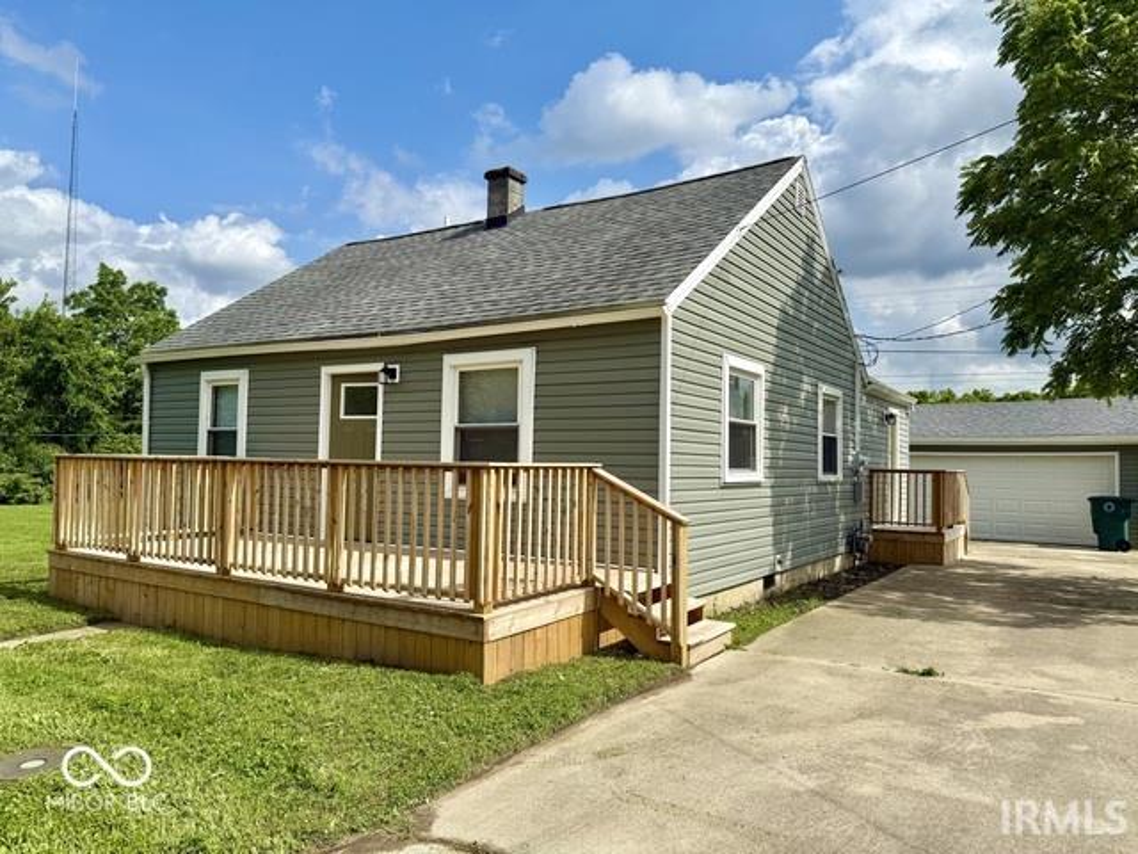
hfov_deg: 71.6
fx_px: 789
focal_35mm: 24
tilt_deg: +3.3
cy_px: 427
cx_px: 569
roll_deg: -2.2
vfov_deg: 56.8
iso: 80
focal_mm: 6.76
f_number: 1.78
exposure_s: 1/6173
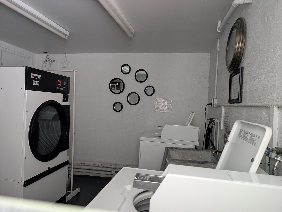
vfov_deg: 56.9
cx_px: 141
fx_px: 196
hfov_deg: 71.5
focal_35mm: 24
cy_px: 106
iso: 334
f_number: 1.68
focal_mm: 6.9
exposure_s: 1/23.8
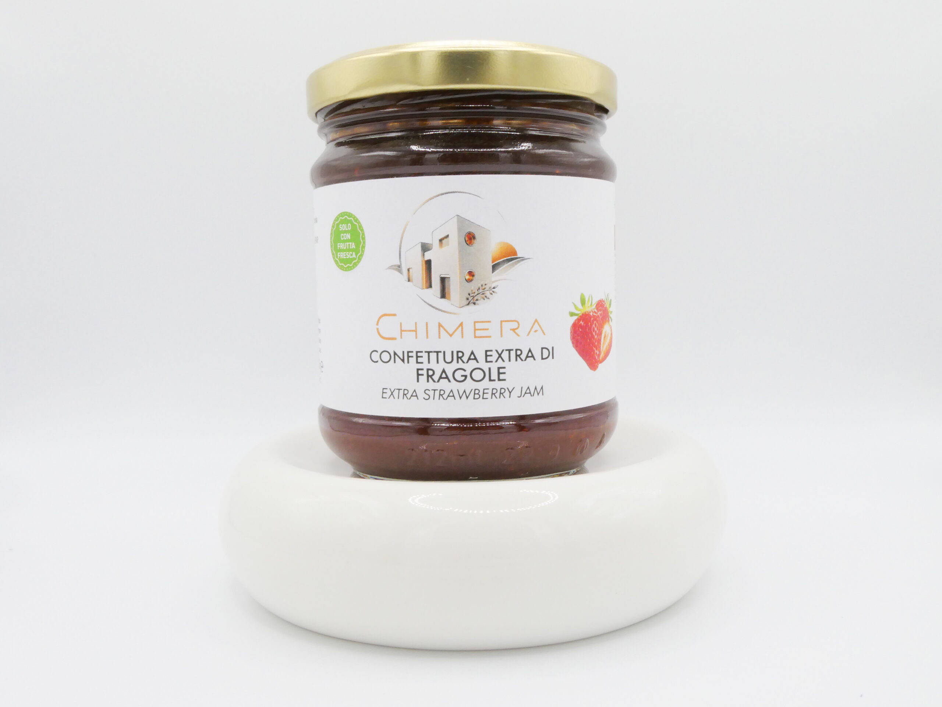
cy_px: 354
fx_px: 898
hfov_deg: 55.4
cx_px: 471
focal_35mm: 33
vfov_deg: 42.9
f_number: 6.3
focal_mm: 5.8
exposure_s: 1/80
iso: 100
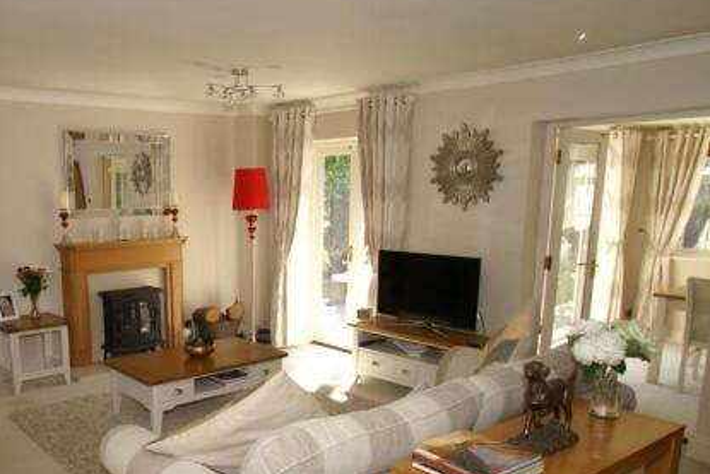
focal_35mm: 31
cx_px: 217
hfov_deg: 58.7
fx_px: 607
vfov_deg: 42.3
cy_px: 293
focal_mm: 13
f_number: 5.6
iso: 125
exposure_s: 1/60
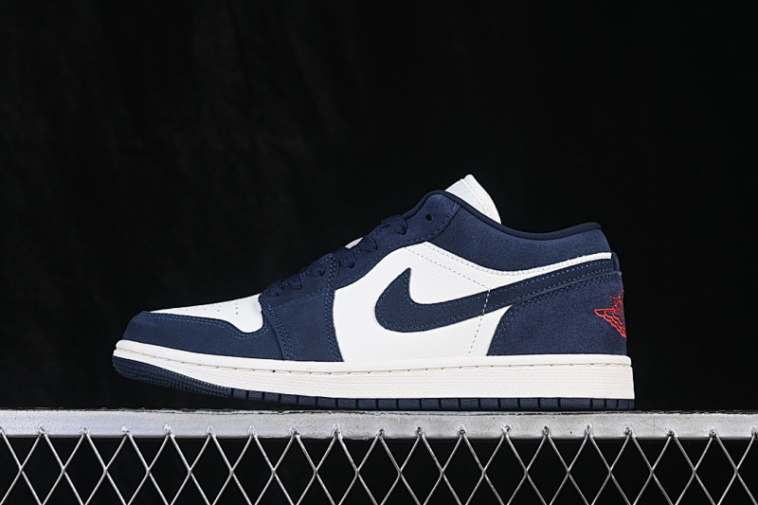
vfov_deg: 18.2
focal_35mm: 75
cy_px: 252
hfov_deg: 27.0
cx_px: 379
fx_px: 1579
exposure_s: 1/80
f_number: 7.1
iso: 160
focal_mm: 50
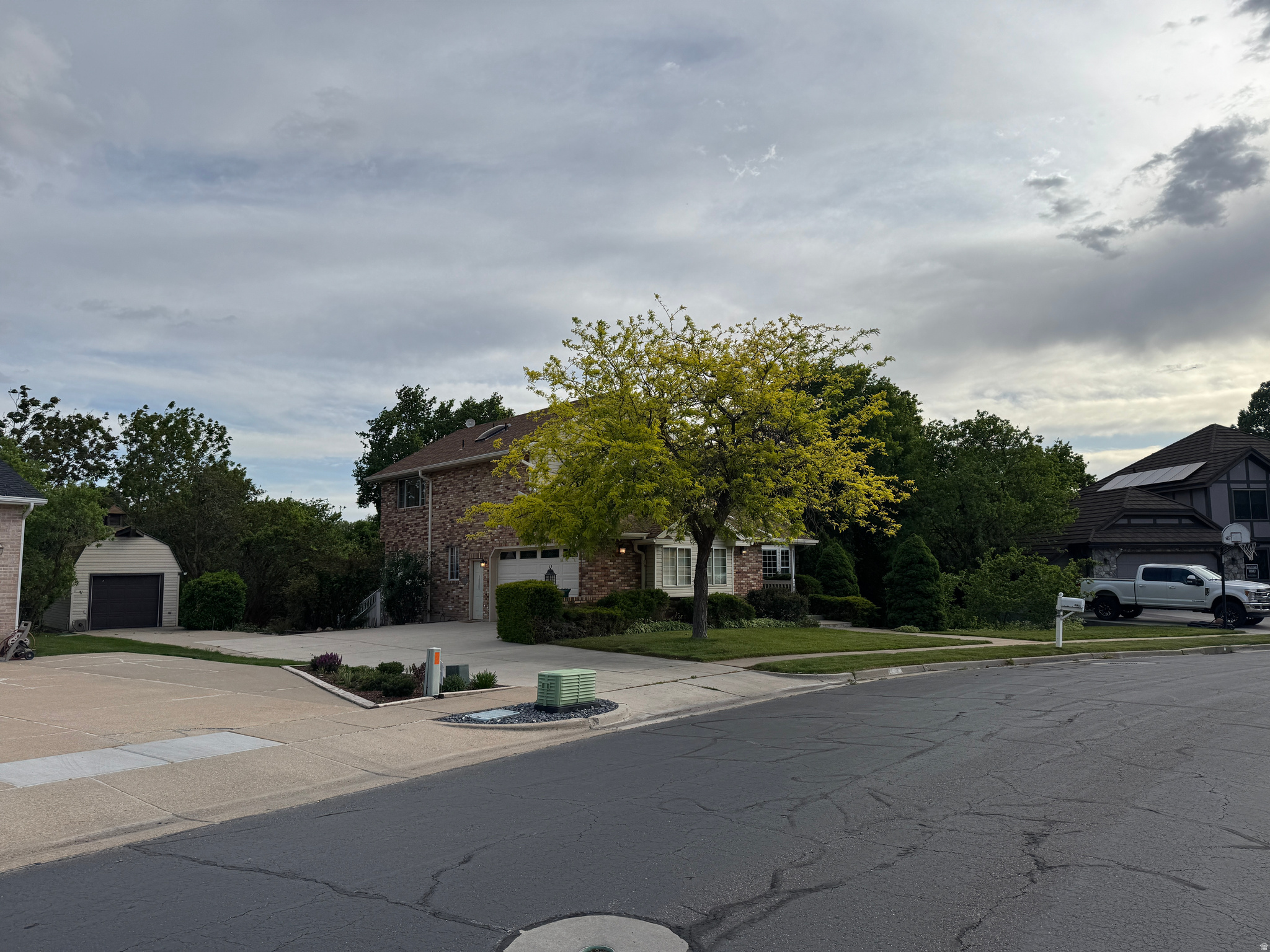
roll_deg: +0.4
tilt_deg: +5.5
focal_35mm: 24
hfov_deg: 71.6
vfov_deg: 56.8
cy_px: 476
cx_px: 635
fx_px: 881
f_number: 1.78
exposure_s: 1/5814
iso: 80
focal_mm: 6.76
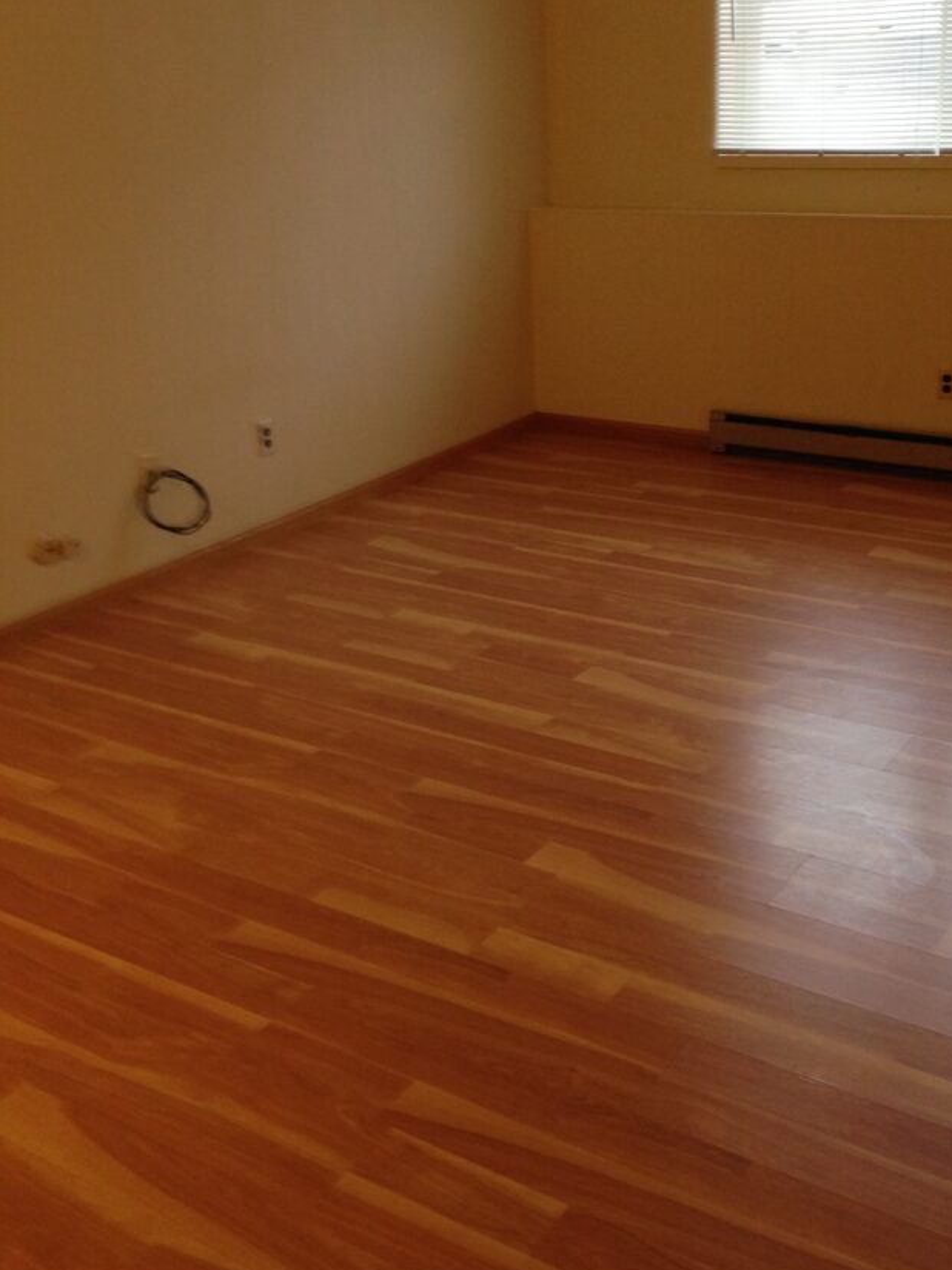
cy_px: 529
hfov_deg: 35.0
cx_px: 590
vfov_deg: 45.6
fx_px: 1503
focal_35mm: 41
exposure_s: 1/20
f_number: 2.4
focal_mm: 4.12
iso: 160
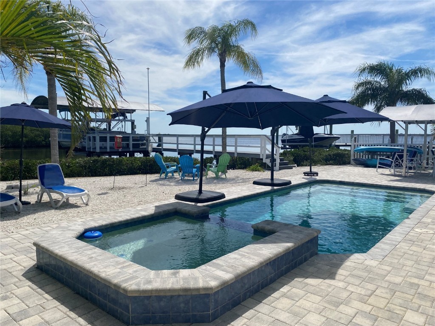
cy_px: 163
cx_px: 218
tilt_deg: -5.5
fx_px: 327
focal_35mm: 26
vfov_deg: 53.1
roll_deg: -0.7
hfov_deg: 67.3
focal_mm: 4.25
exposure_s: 1/5236
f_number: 1.8
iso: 32
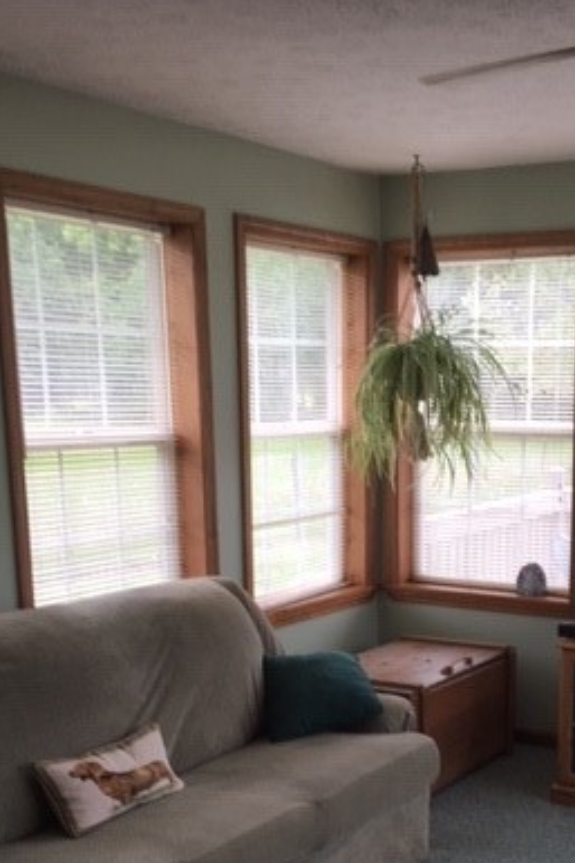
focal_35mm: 50
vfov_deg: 38.4
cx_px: 421
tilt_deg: -12.5
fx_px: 1199
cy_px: 662
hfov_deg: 26.7
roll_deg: +0.4
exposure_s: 1/40
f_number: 2.2
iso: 25
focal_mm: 4.15
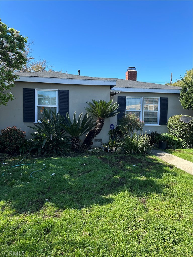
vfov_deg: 71.6
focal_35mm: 24
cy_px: 128
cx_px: 96
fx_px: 178
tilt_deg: +0.3
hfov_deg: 56.8
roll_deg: +1.1
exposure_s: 1/1779
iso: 80
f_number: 1.78
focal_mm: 6.86
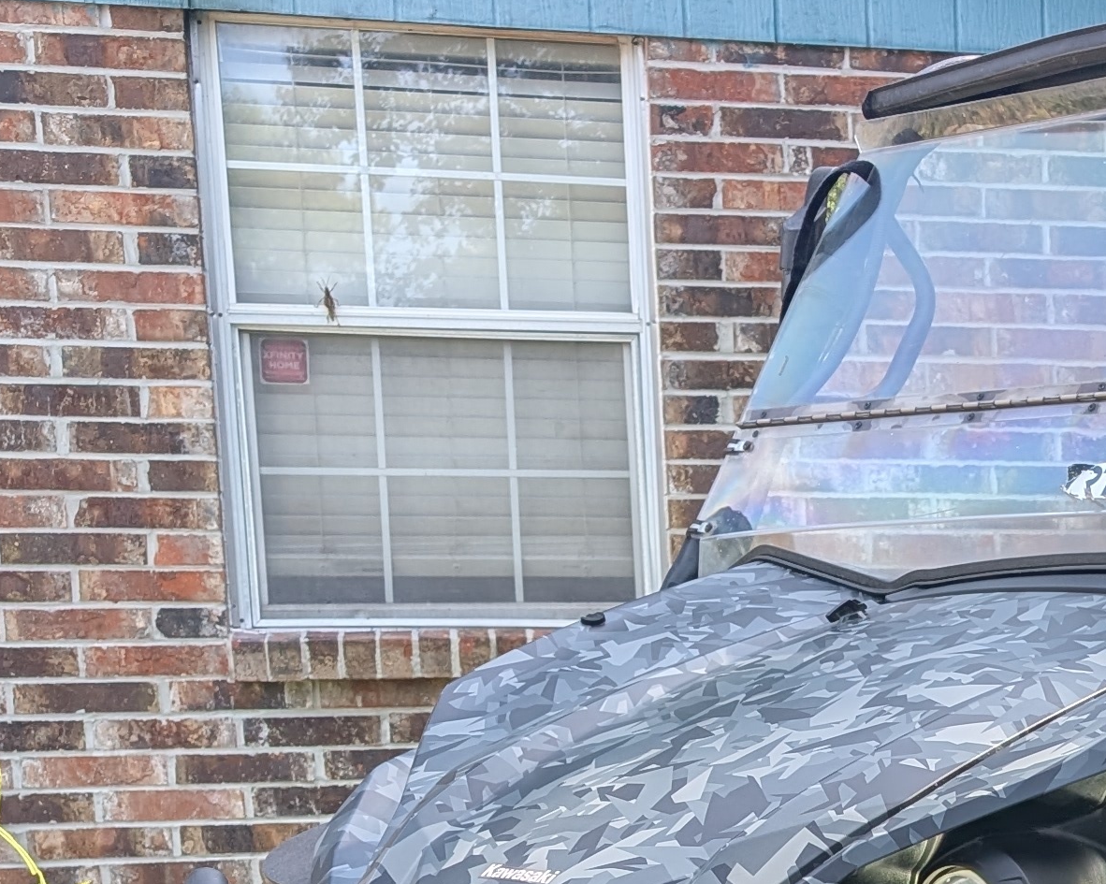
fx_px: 2651
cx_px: 1374
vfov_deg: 18.0
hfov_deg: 21.6
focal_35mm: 81
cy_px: 1067
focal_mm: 6.9
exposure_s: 1/1706
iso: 20
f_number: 1.68
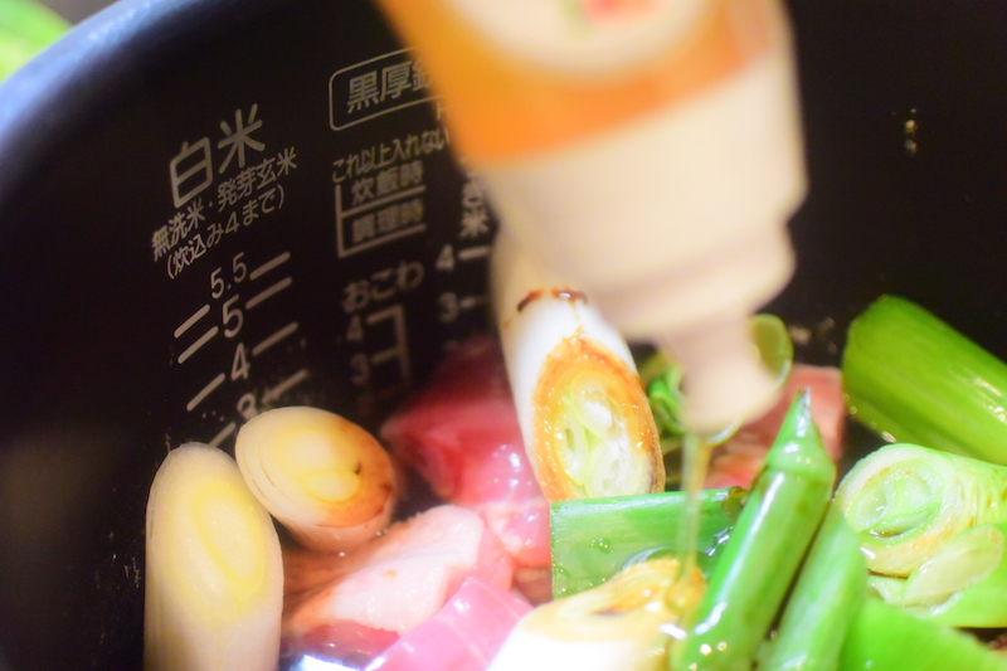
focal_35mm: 49
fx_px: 1370
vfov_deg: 27.5
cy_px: 336
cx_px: 504
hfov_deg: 40.4
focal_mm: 18.5
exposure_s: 1/60
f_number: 2
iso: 1250
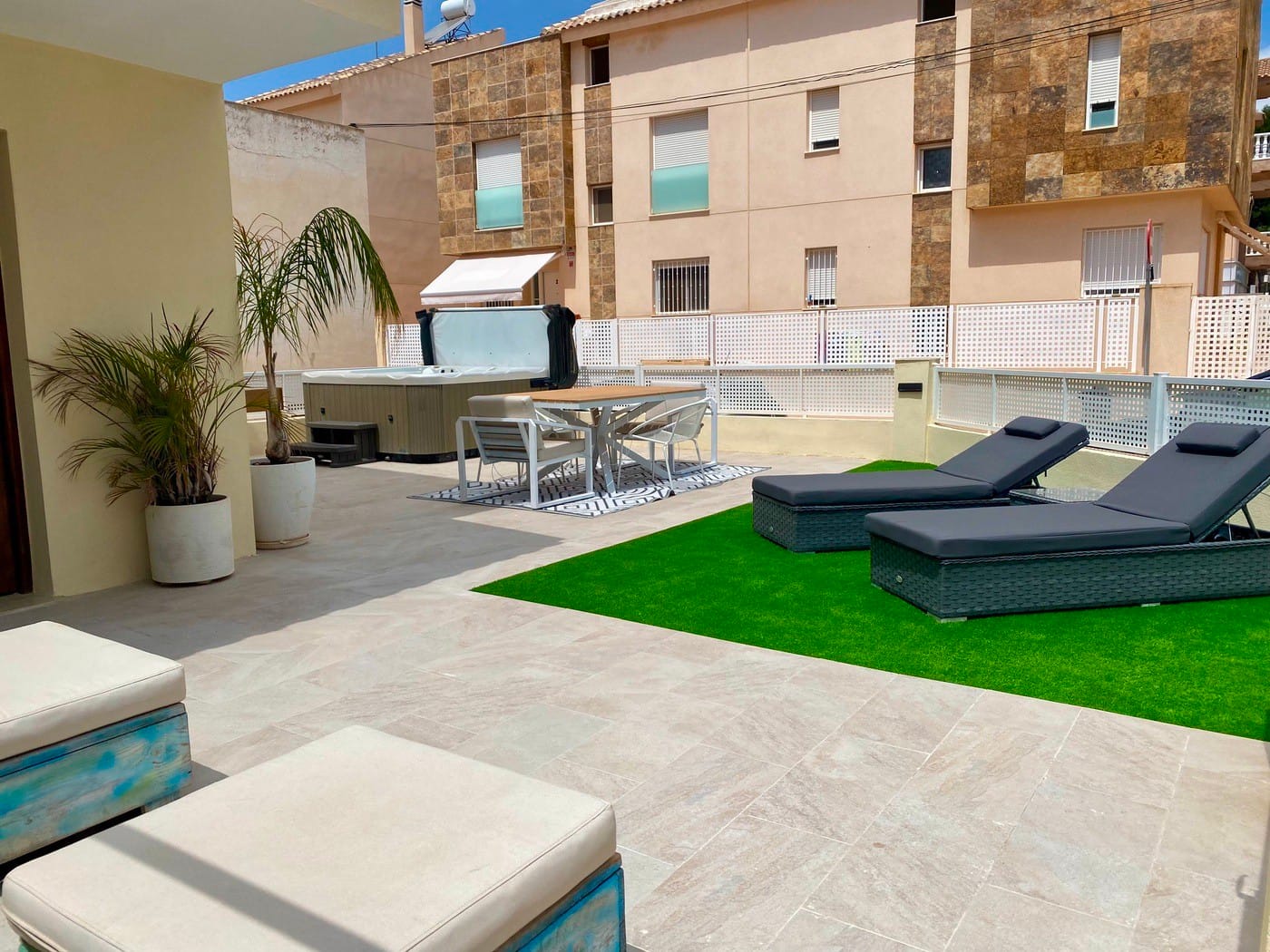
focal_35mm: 26
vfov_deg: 53.1
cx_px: 635
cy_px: 476
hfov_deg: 67.3
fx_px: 954
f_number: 1.8
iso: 32
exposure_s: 1/6410
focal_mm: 4.25
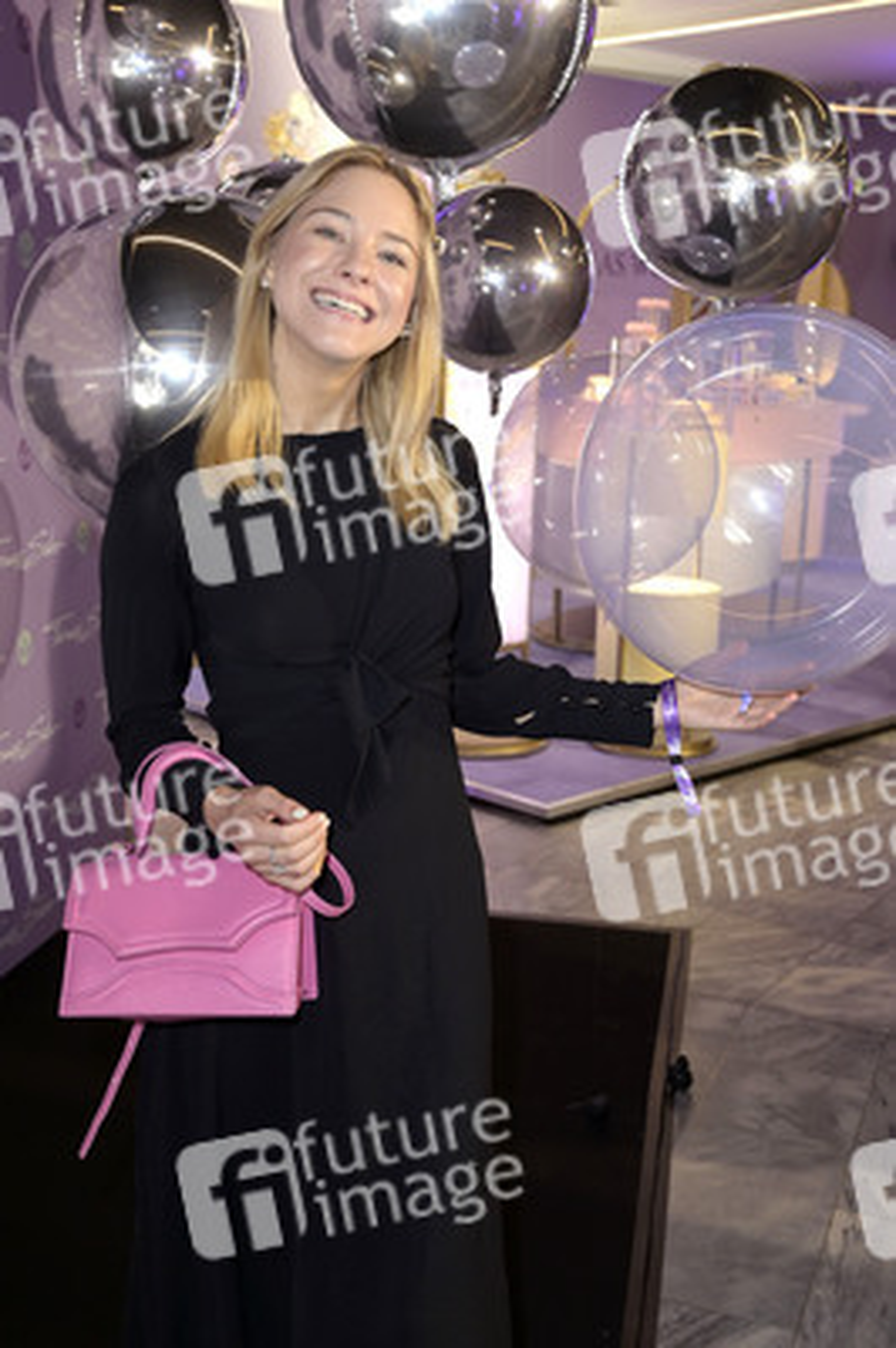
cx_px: 448
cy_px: 674
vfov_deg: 44.5
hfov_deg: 30.5
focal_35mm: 44
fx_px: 1645
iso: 1000
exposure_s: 1/160
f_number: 5
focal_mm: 44
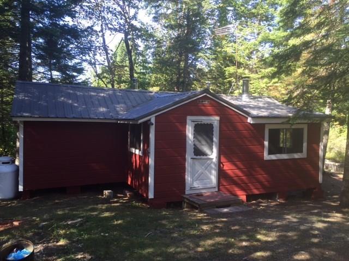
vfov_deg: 48.2
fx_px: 292
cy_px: 130
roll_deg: -2.1
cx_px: 174
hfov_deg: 61.7
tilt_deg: -3.6
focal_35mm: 29
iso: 32
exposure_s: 1/120
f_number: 2.2
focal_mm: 4.15
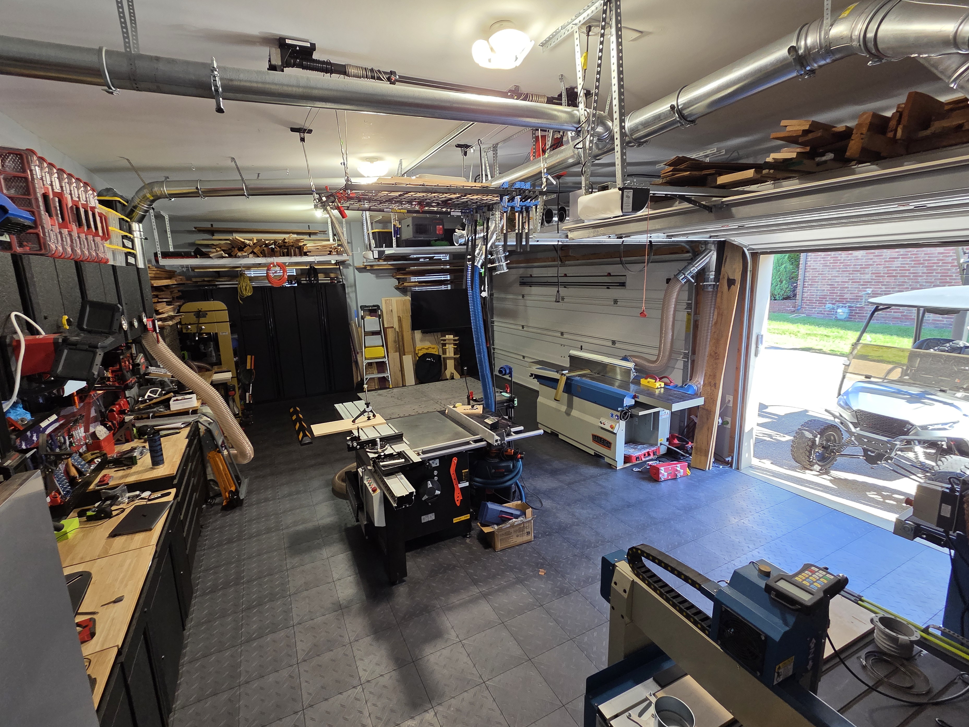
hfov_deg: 102.0
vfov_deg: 85.6
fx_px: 392
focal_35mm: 14
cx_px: 468
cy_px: 347
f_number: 2.2
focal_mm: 2.2
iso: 200
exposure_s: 1/120
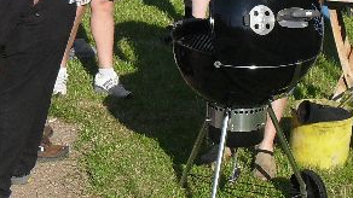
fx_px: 1113
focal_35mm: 119
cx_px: 163
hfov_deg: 18.0
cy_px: -87
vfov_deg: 9.9
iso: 100
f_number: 8.9
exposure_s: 1/180
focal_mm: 6.2
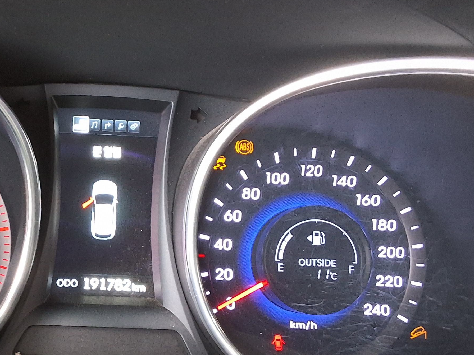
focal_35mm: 51
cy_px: 227
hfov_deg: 36.3
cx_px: 99
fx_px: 698
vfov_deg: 28.4
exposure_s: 1/24
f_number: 1.9
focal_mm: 2.91
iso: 250
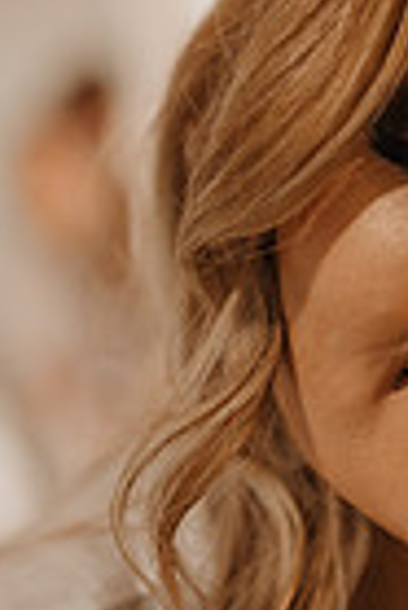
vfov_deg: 18.1
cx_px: 553
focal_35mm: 113
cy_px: 263
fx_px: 1916
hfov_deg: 11.8
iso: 400
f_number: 1.4
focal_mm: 35
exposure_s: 1/200
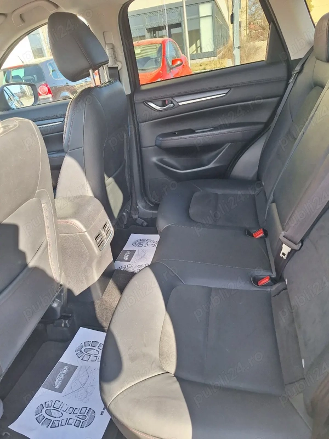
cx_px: 164
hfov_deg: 58.9
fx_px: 291
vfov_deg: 73.9
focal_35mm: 23
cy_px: 220
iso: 40
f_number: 1.8
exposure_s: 1/143
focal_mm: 5.54
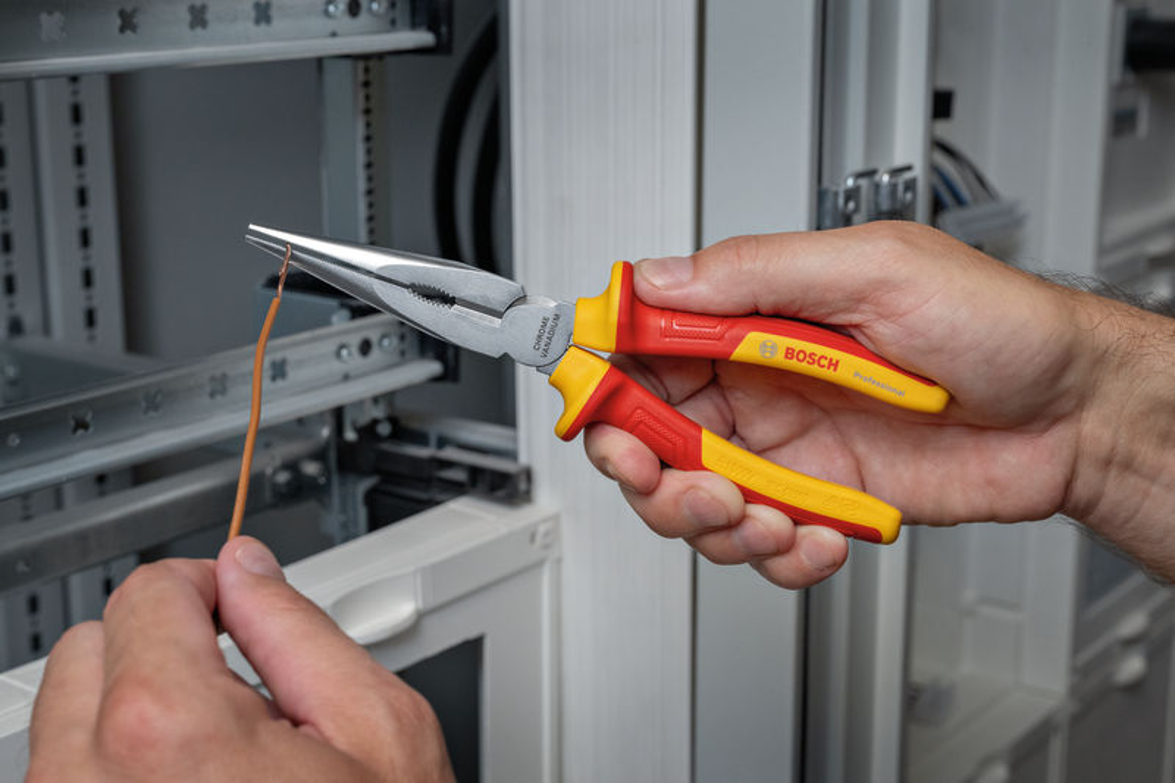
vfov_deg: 22.6
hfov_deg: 33.4
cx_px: 588
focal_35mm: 60
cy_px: 392
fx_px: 1958
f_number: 11
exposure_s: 1/60
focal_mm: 60
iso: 2000
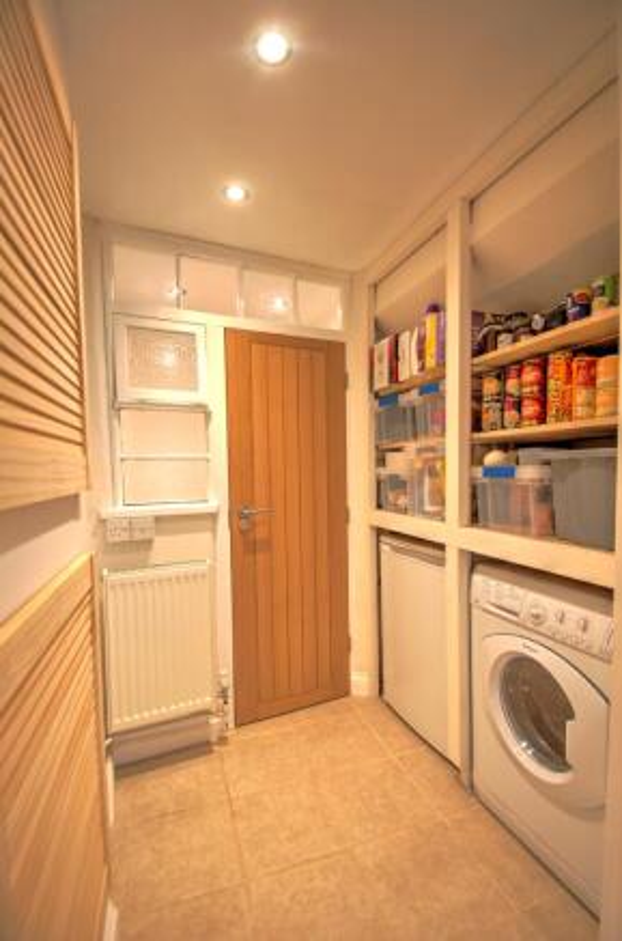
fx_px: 391
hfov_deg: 77.0
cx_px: 311
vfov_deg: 100.5
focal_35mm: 15
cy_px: 470
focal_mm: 10
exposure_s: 1/20
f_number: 3.5
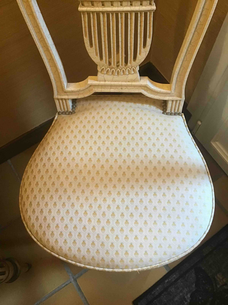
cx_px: 114
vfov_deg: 58.4
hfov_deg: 45.4
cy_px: 152
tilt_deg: -71.1
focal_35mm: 31
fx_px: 272
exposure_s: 1/33
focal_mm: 3.3
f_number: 2.4
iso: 160
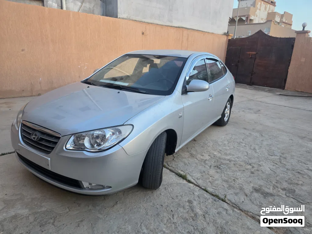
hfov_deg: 73.9
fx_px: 207
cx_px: 156
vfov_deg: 58.9
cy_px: 117
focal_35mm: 23
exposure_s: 1/180
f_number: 1.7
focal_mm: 6.3
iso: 200
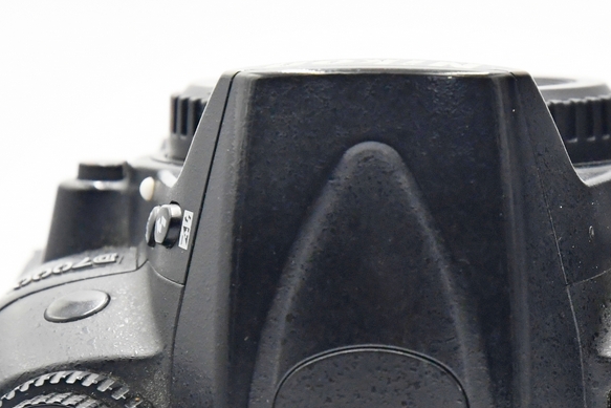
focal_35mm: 270
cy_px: 326
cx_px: 508
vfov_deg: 5.1
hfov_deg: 7.6
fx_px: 4583
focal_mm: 70
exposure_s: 1/125
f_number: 7.1
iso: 1600
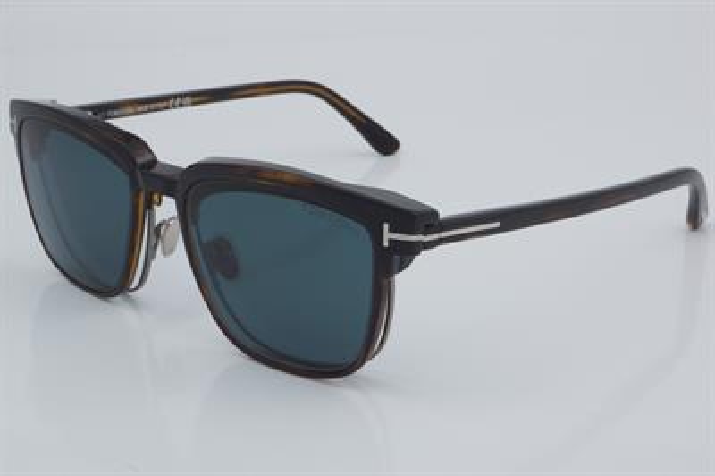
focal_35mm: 75
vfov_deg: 18.2
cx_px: 358
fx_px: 1488
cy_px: 238
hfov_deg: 27.0
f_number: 32
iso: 100
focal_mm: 50
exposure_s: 1/4
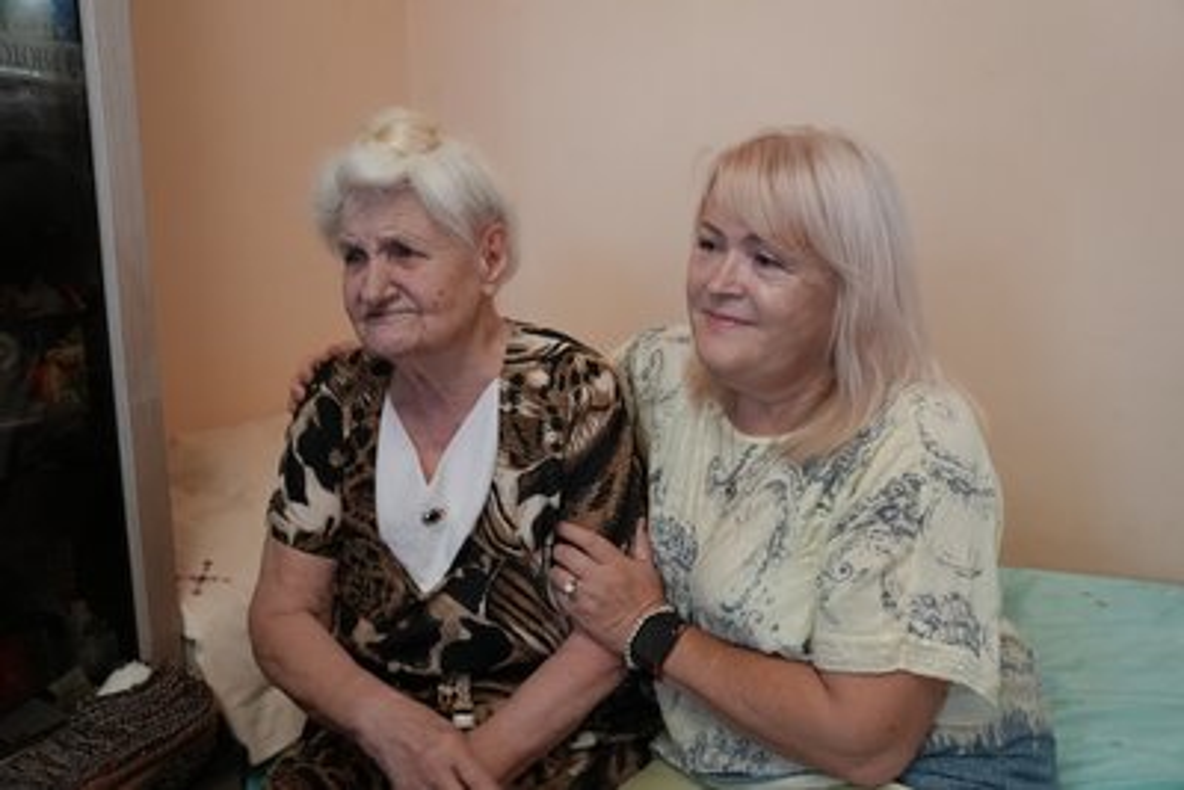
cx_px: 592
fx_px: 987
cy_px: 395
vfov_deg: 43.6
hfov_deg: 61.9
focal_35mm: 30
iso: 6400
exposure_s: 1/160
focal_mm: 30
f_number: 4
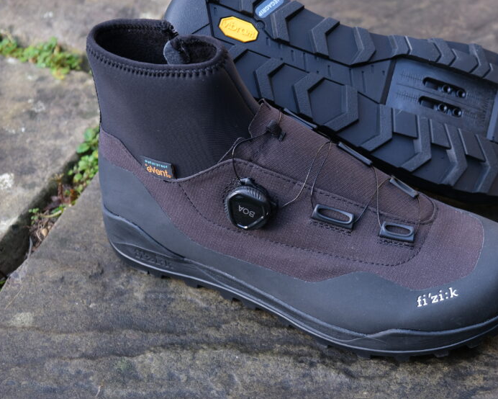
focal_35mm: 93
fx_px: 1371
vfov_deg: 16.5
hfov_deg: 20.5
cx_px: 328
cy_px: 159
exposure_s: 1/60
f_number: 4
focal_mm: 44.4
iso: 250
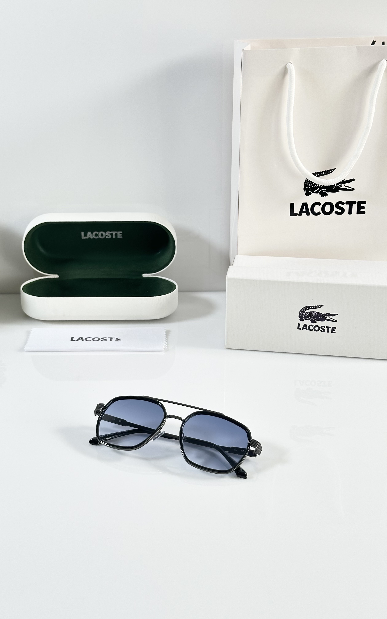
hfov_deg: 25.3
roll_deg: +0.0
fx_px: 861
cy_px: 309
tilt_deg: -24.7
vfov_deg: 39.6
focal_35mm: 51
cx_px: 171
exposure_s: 1/100
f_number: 1.78
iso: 64
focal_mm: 6.86
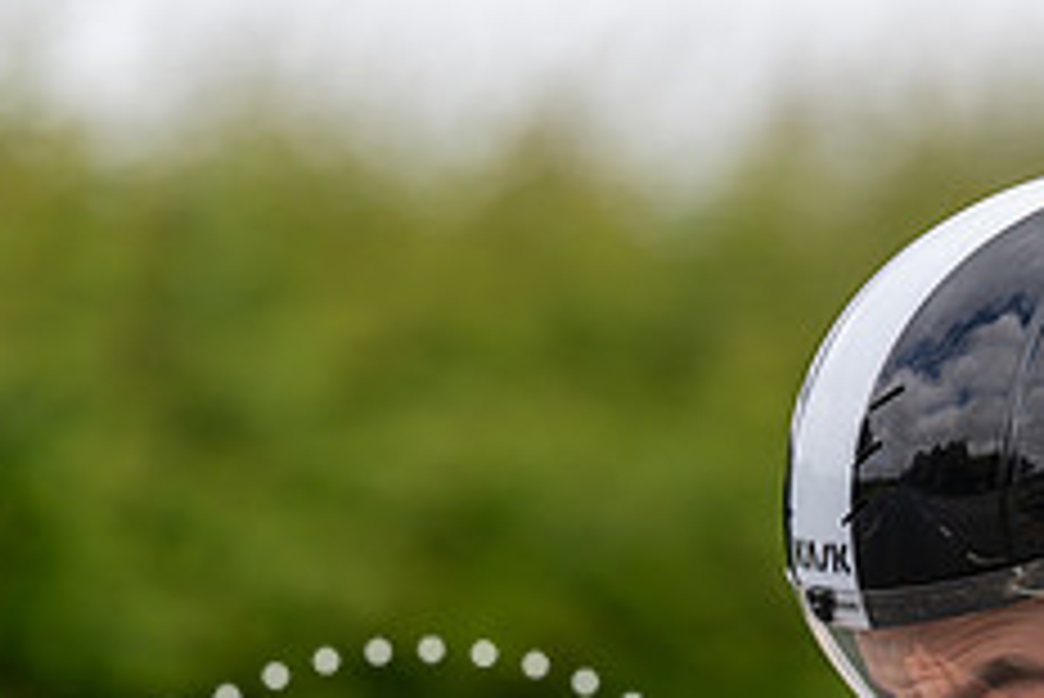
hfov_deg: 5.1
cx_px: 1130
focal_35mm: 400
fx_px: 11607
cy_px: 831
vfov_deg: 3.4
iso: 200
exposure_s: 1/1250
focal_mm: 160
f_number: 3.2
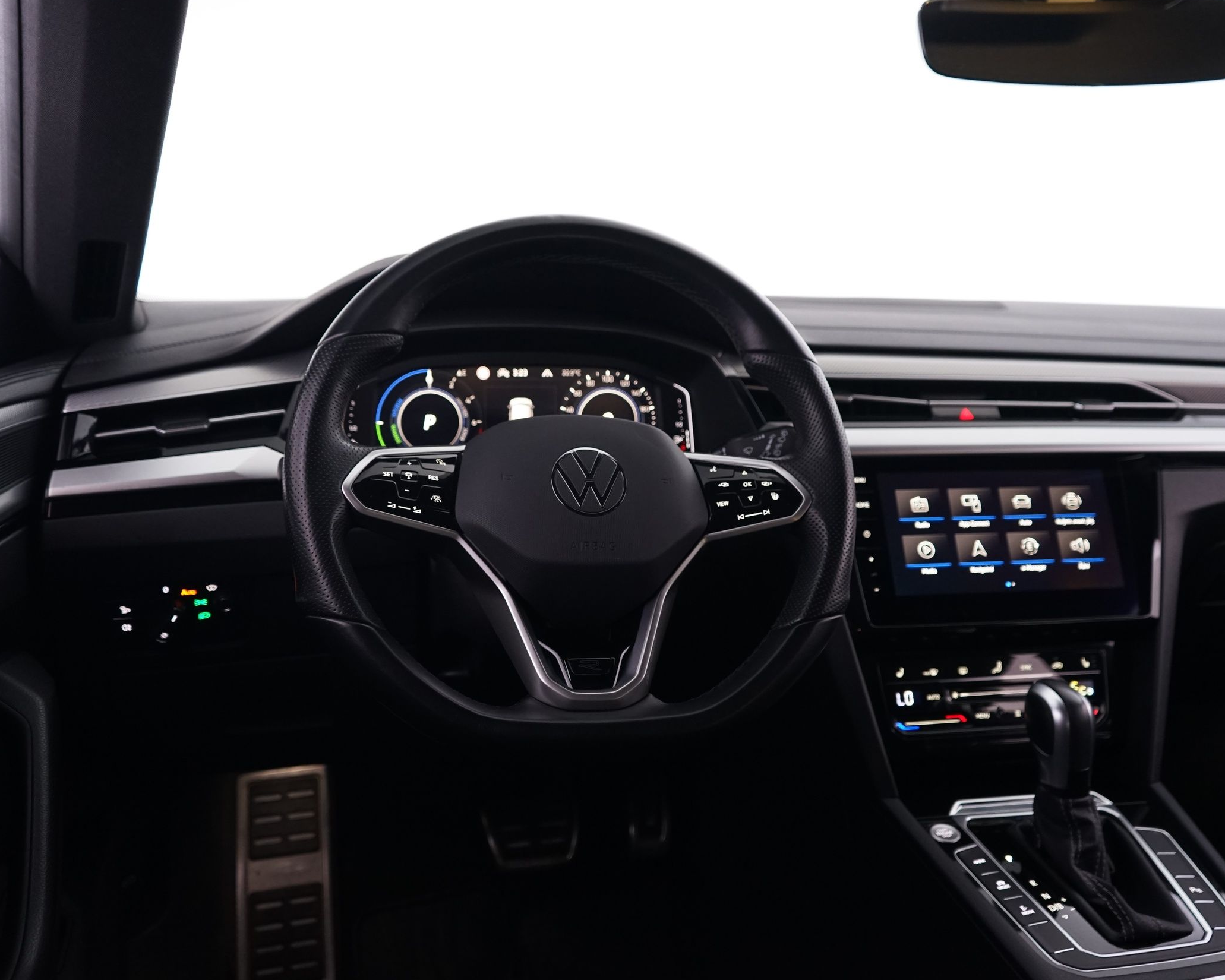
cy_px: 487
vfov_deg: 44.5
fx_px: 1197
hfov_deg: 54.2
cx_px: 645
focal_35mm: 33
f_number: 4
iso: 1250
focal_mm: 29
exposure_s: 1/6
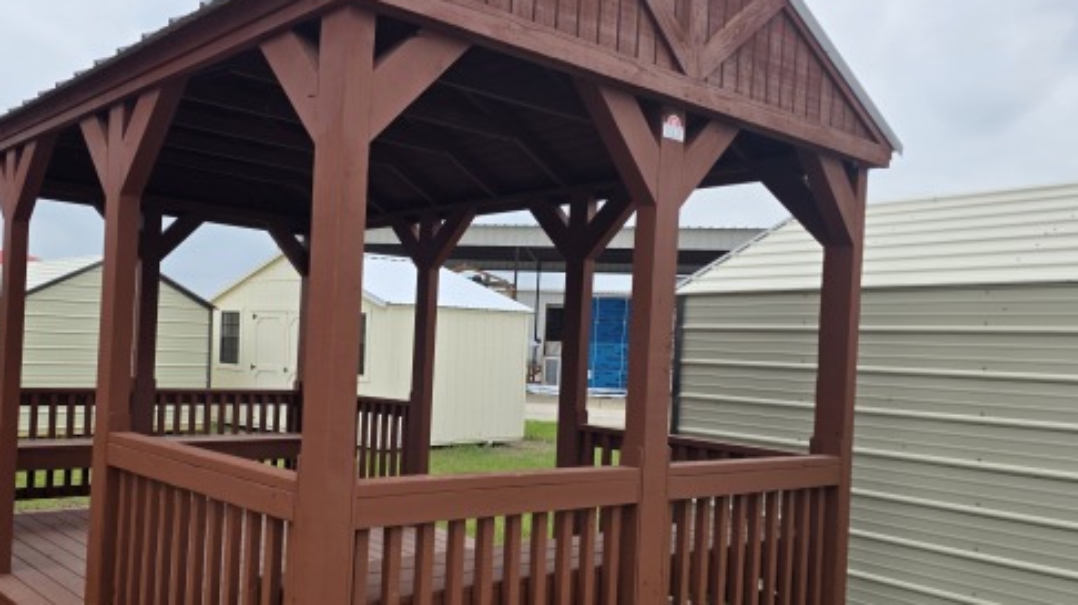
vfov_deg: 35.5
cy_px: 361
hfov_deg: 58.8
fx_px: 943
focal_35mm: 33
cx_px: 410
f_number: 1.7
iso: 80
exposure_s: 1/2579
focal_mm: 6.3
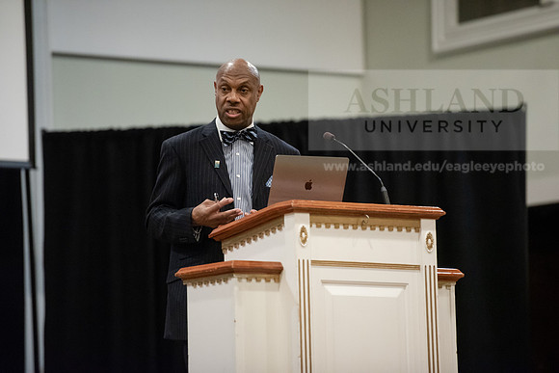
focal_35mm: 200
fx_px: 3106
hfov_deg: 10.3
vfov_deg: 6.9
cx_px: 280
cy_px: 186
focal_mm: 200
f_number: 2.8
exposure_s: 1/200
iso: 8000
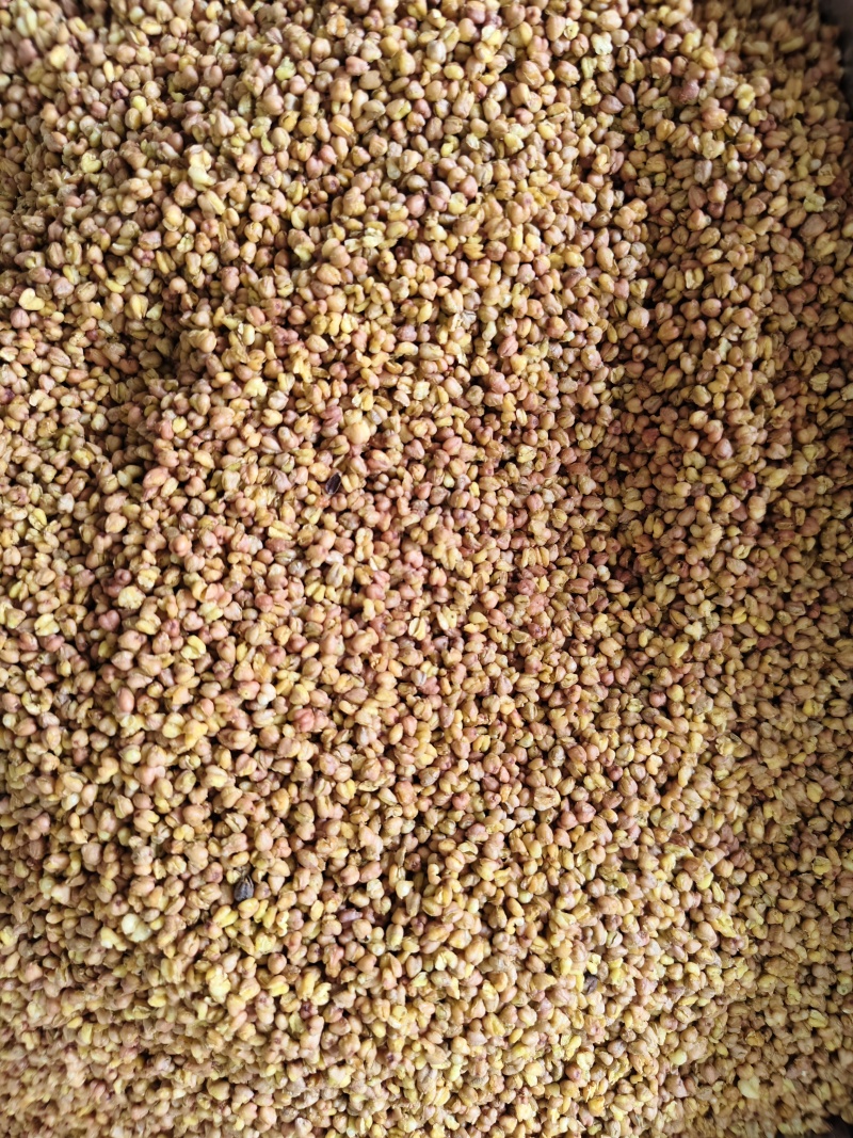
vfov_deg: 73.9
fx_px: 756
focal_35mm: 23
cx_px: 426
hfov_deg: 58.9
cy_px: 569
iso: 381
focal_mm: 5.56
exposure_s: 1/100
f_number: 1.88
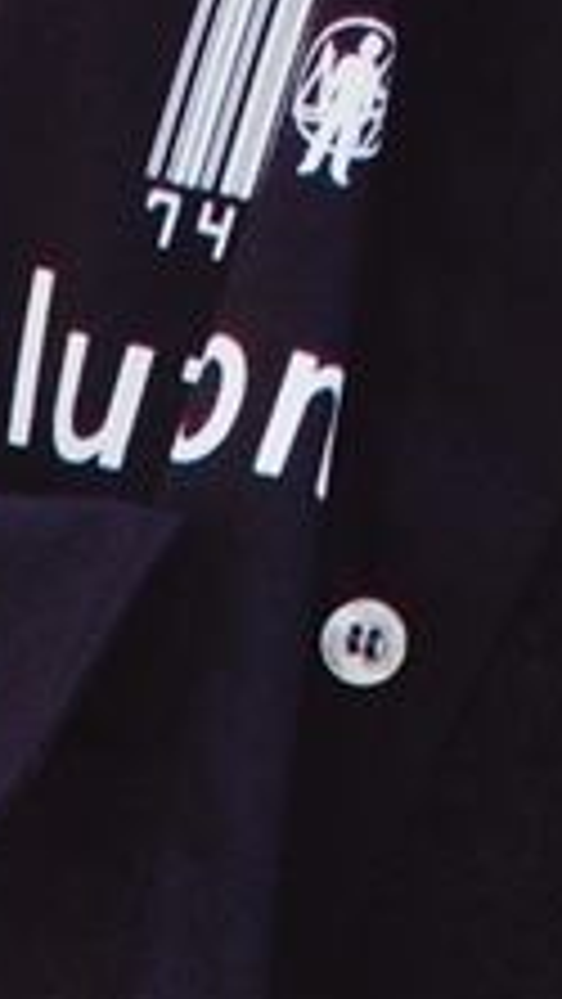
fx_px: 7858
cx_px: -715
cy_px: 2650
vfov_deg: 6.8
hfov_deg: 4.0
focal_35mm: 297
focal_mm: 35
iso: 800
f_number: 9
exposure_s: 1/320
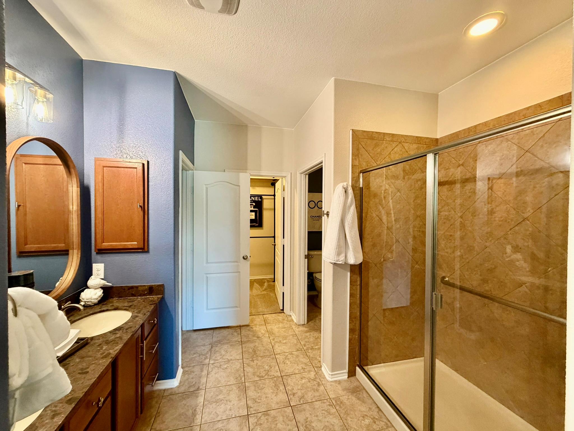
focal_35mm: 14
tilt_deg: +0.0
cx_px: 287
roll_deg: -0.2
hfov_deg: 102.1
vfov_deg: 85.7
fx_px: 232
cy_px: 216
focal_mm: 2.22
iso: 400
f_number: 2.2
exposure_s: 1/60
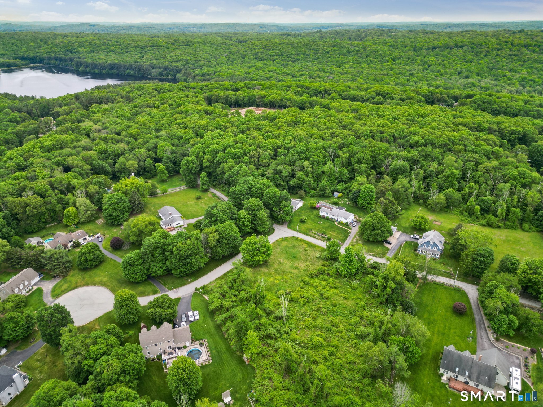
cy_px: 204
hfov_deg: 71.6
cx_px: 272
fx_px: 376
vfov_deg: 56.8
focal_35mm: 24
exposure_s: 1/2000
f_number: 1.7
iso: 200
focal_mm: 6.7
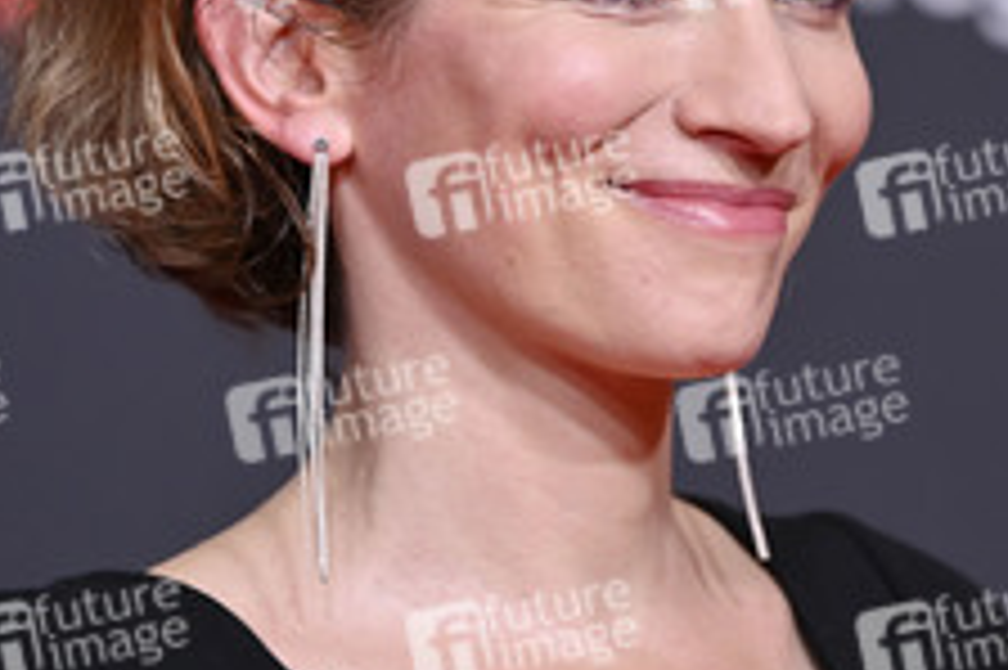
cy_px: 72
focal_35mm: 403
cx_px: 853
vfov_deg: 3.4
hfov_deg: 5.1
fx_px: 11275
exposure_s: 1/200
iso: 640
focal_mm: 200
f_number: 4
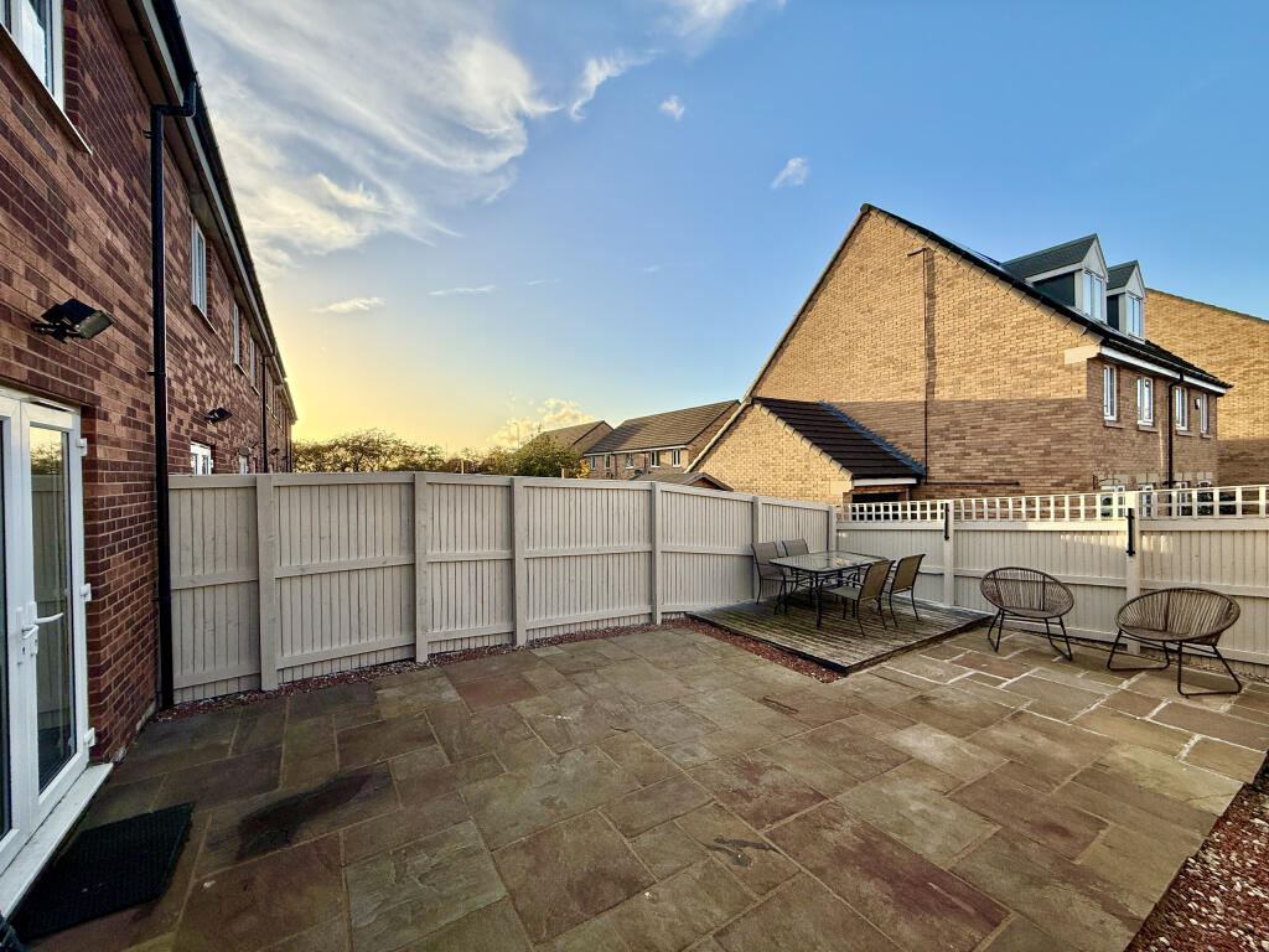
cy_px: 476
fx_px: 513
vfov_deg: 85.7
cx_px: 634
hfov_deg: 102.1
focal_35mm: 14
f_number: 2.2
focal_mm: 2.22
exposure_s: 1/1125
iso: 50
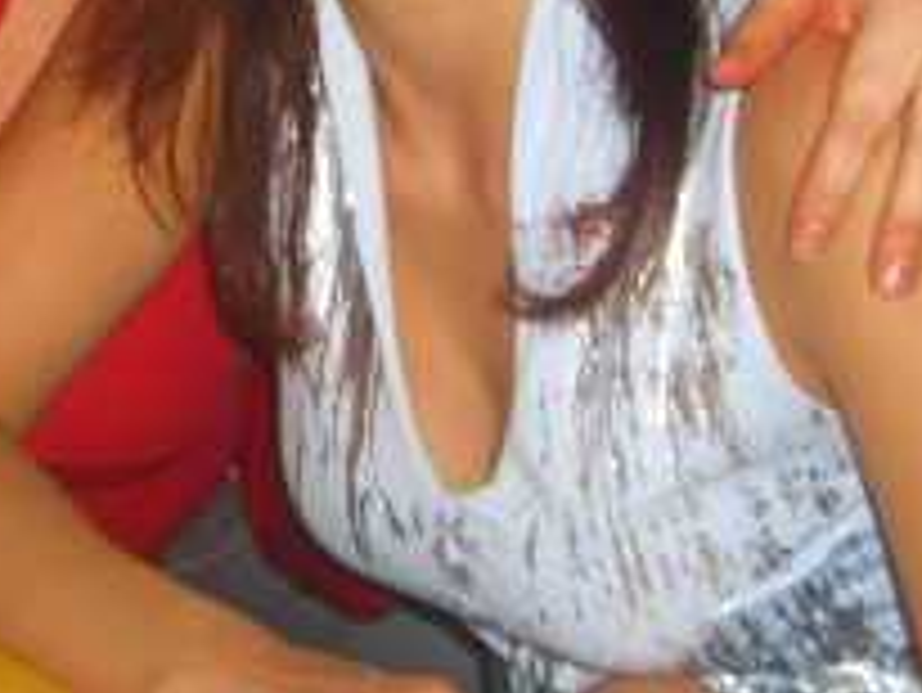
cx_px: 126
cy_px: -90
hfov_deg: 17.5
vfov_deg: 13.1
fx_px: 2958
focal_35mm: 111
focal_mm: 7.9
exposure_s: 1/60
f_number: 2.8
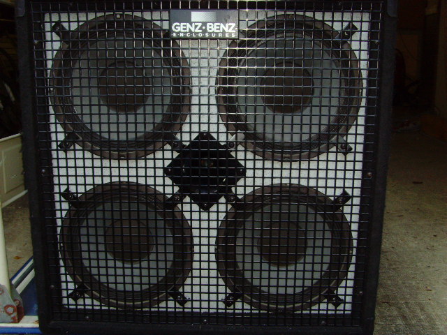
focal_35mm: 39
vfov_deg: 36.8
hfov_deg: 47.9
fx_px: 504
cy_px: 168
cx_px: 224
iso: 200
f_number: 3.5
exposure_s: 1/45
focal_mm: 6.6
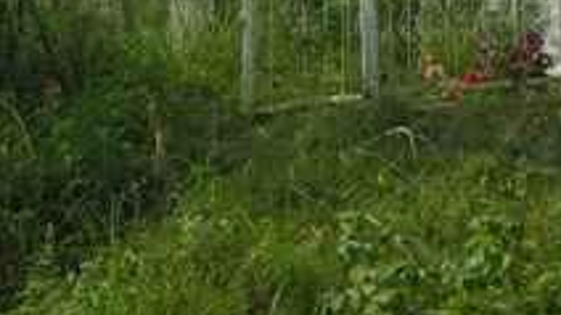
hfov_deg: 20.1
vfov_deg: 11.3
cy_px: -32
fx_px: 1576
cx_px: 378
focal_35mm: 106
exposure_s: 1/196
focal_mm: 11.8
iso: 50
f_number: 6
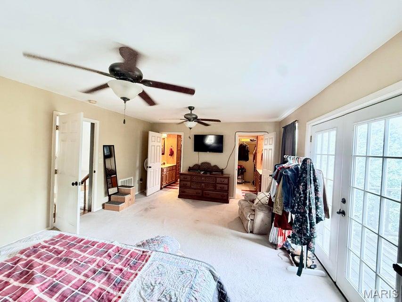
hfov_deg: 102.1
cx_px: 201
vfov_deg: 85.7
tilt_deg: -0.8
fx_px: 163
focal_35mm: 14
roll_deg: -3.2
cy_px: 151
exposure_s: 1/60
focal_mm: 2.22
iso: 640
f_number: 2.2
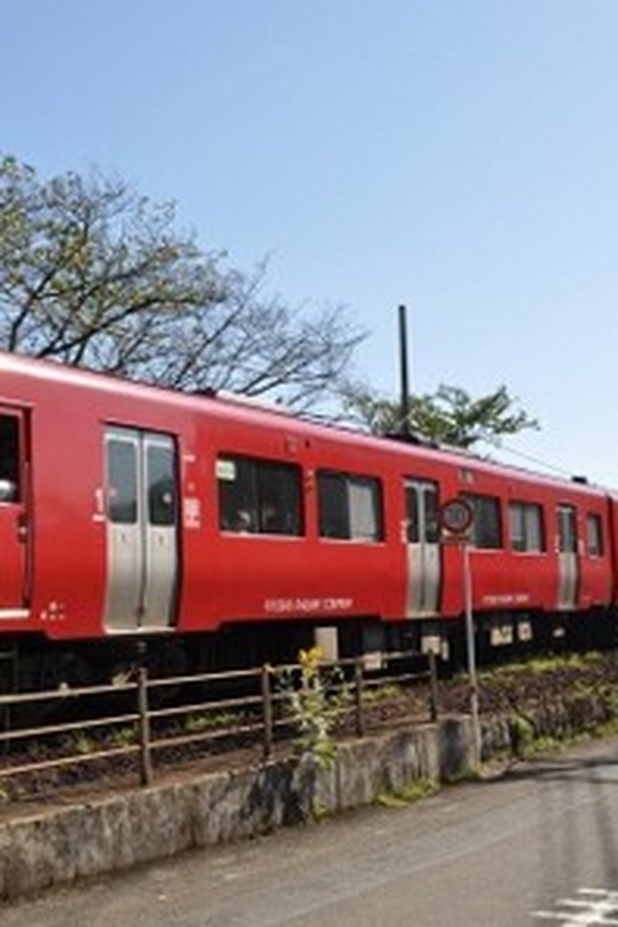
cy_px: 464
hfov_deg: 26.8
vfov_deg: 39.6
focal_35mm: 50
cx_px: 190
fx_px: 1287
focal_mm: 22
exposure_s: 1/320
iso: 200
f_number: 9
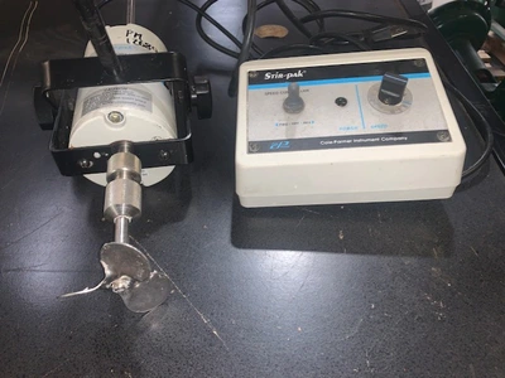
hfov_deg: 67.3
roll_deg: +1.3
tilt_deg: -43.8
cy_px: 189
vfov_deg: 53.1
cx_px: 252
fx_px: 379
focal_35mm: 26
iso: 32
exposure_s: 1/5
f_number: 1.8
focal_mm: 4.25
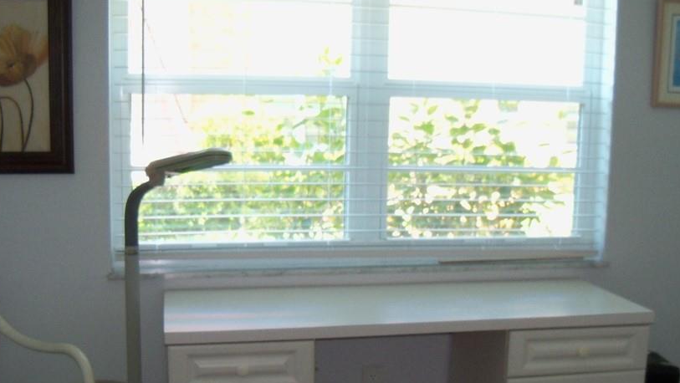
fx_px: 866
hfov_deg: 42.8
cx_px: 389
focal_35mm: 48
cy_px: 254
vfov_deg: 24.8
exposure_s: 1/30
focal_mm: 6.2
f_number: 3.5
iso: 200
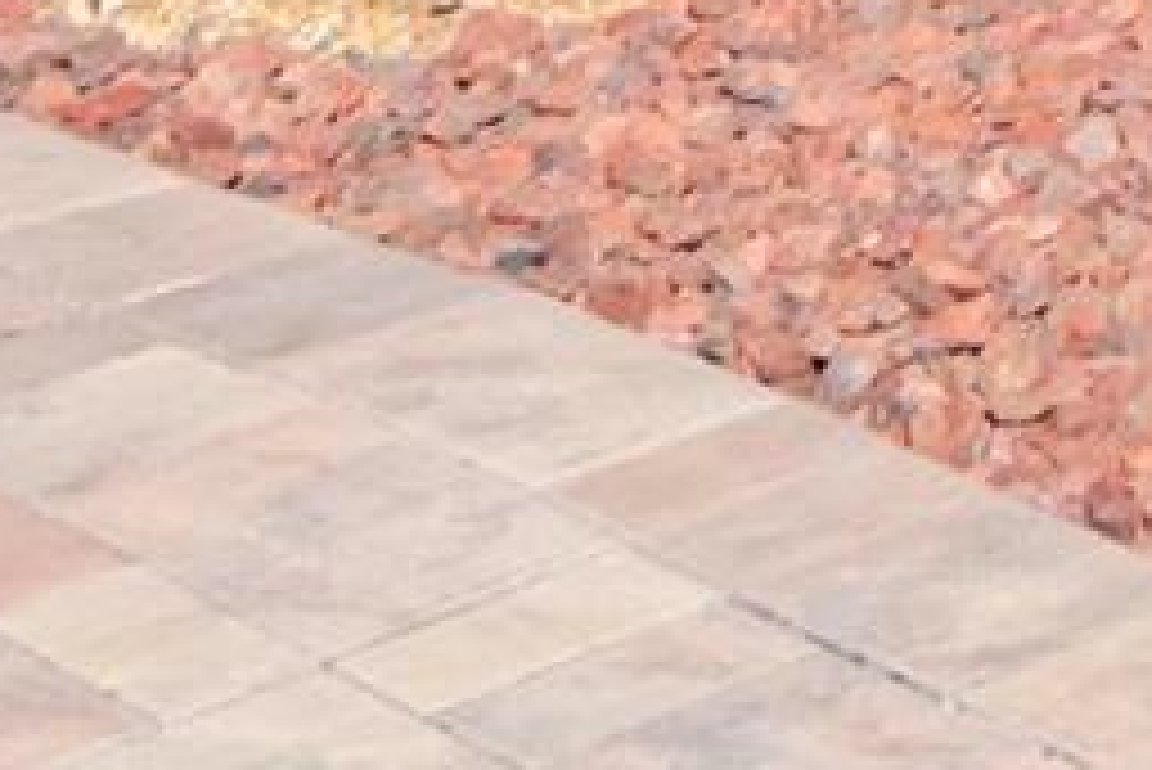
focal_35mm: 150
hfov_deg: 12.4
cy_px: -1477
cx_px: 2138
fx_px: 4803
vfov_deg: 8.0
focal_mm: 16
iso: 1000
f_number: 14
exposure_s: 1/800
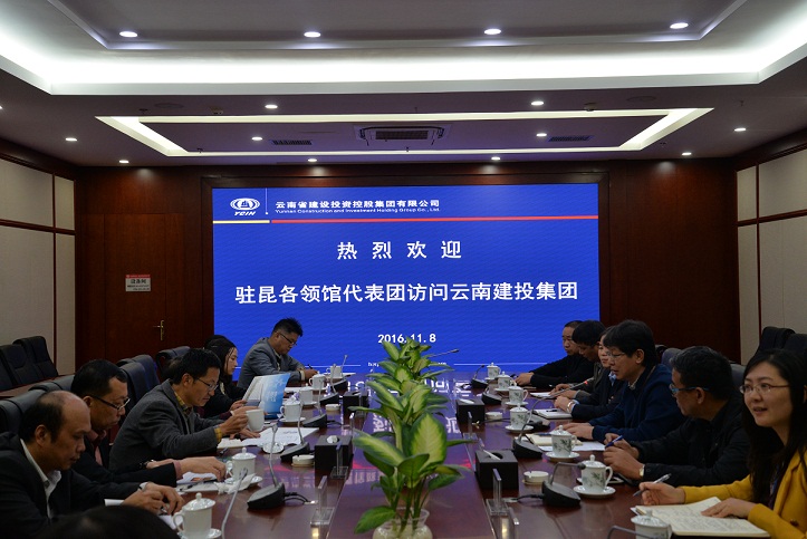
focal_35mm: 44
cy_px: 270
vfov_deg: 30.6
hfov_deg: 44.5
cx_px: 404
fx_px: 987
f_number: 5.6
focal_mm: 44
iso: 1250
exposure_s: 1/125
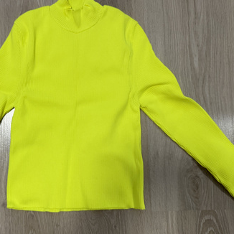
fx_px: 298
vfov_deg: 42.8
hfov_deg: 42.2
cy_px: 103
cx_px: 76
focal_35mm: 39
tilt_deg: -84.9
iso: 200
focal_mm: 6.76
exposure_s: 1/82
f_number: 1.78
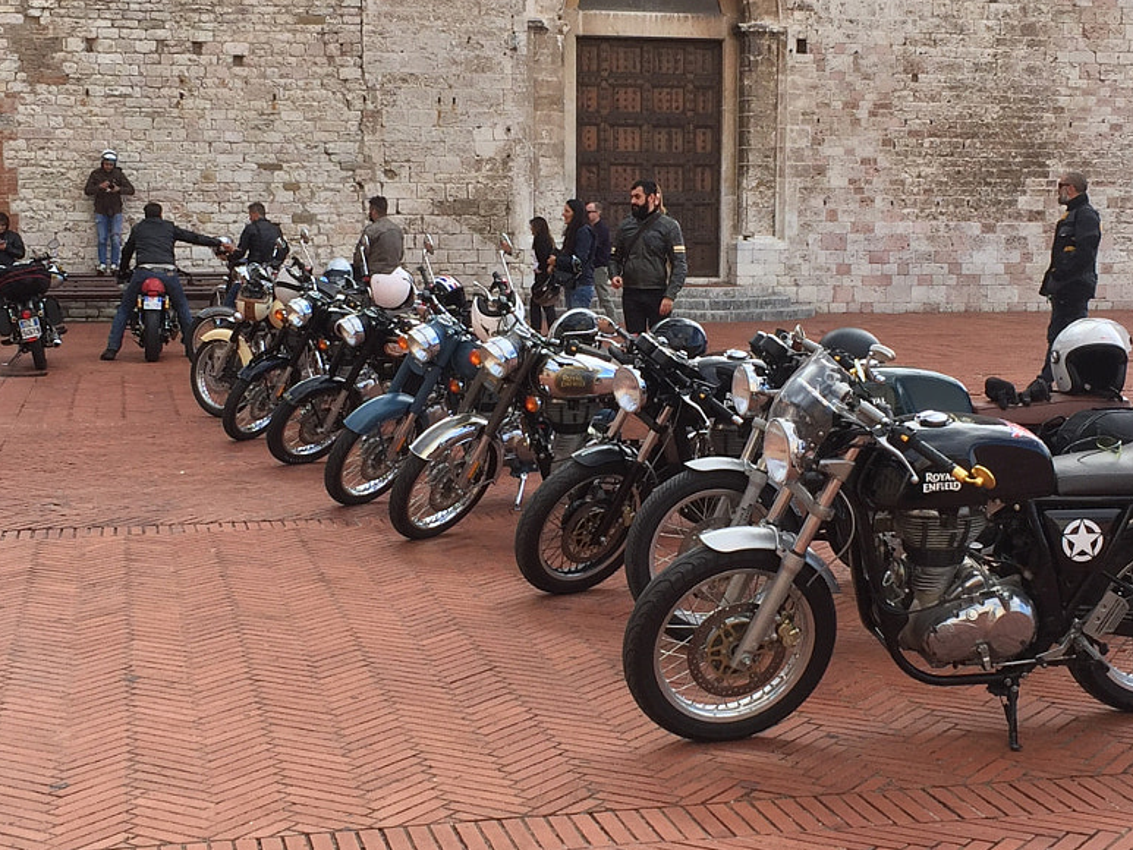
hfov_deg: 32.2
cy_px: 388
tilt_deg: -3.8
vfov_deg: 24.4
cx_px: 577
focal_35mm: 60
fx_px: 1964
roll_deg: -1.9
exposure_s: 1/670
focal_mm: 4.15
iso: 32
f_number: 2.2
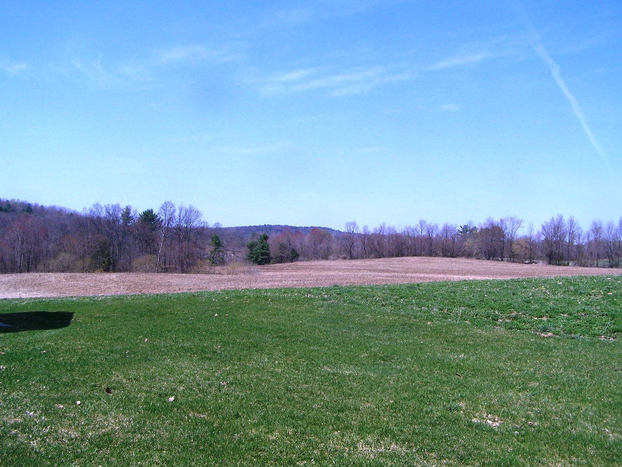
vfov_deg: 37.7
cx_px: 311
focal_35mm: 38
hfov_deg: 49.0
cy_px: 234
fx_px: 683
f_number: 4
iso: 80
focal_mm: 6.3
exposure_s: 1/750
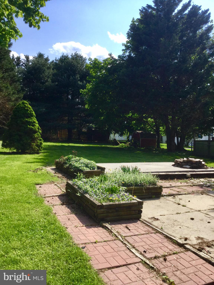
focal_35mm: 31
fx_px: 256
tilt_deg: -2.2
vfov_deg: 58.4
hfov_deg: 45.4
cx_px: 107
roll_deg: +0.9
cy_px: 142
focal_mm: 3.3
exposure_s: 1/1164
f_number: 2.4
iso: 25
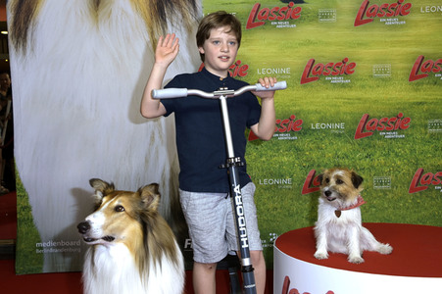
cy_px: 147
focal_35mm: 42
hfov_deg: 46.4
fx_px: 515
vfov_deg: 31.8
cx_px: 221
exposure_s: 1/200
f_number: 5.6
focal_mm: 42
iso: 640
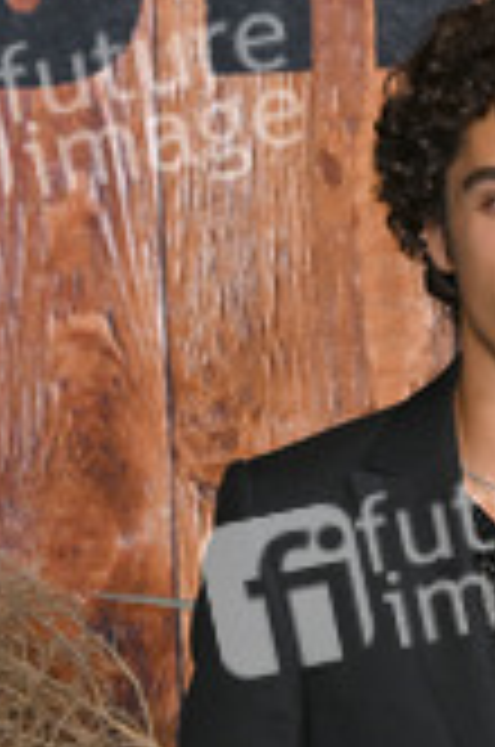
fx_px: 3645
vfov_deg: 11.5
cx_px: 562
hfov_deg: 7.7
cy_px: 796
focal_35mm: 176
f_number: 7.1
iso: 1000
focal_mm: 73
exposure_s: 1/250
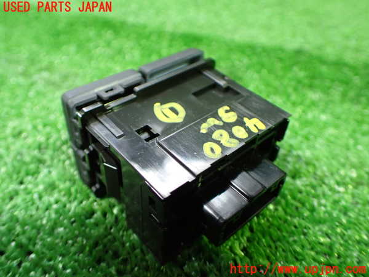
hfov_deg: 60.0
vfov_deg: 46.8
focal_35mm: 30
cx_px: 184
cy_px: 138
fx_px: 320
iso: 800
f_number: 2.3
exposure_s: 1/60
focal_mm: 5.4
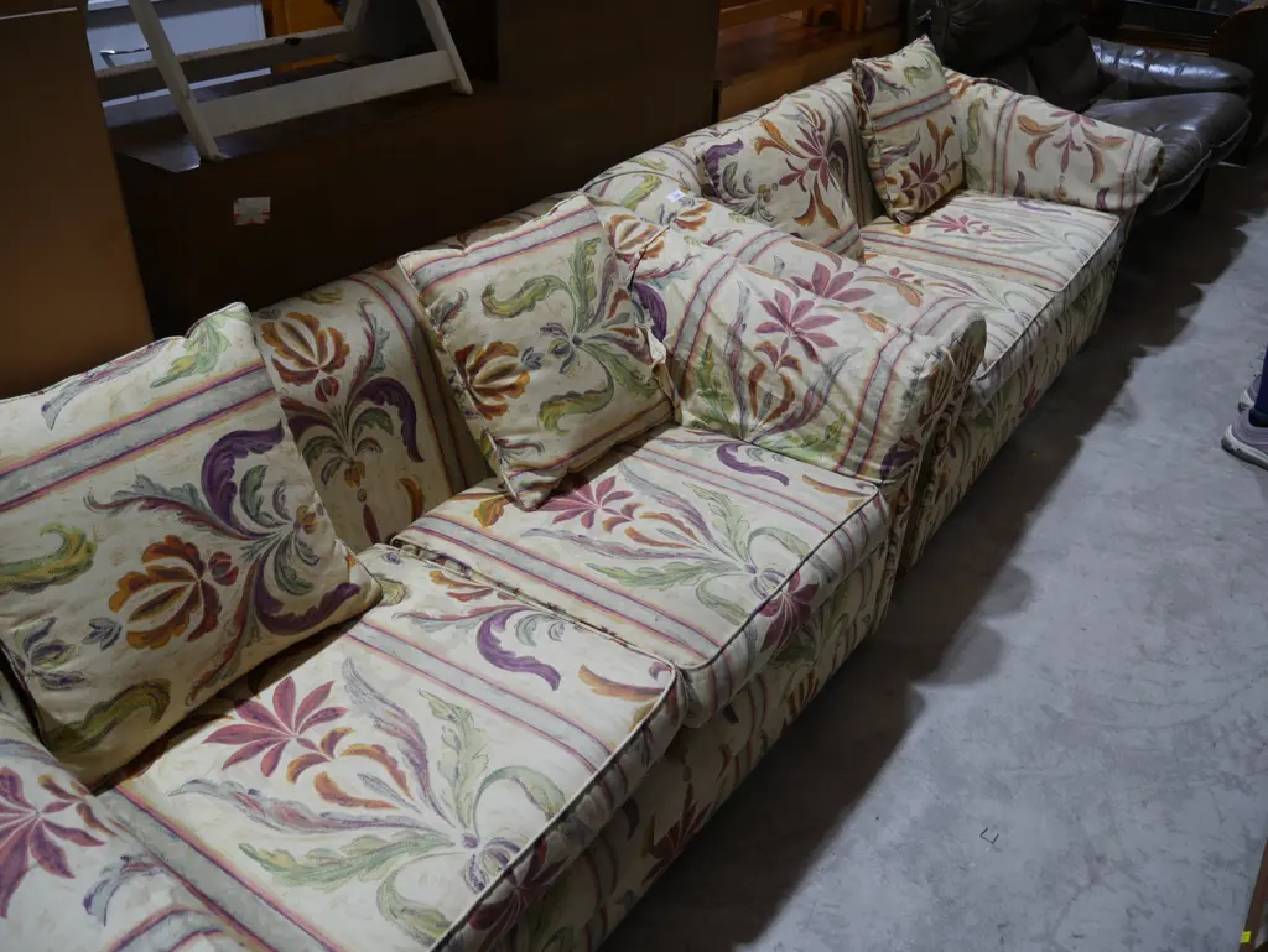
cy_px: 476
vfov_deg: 49.8
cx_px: 634
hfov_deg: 63.4
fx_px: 1026
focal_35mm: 28
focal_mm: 14
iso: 200
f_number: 3.5
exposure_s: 1/100
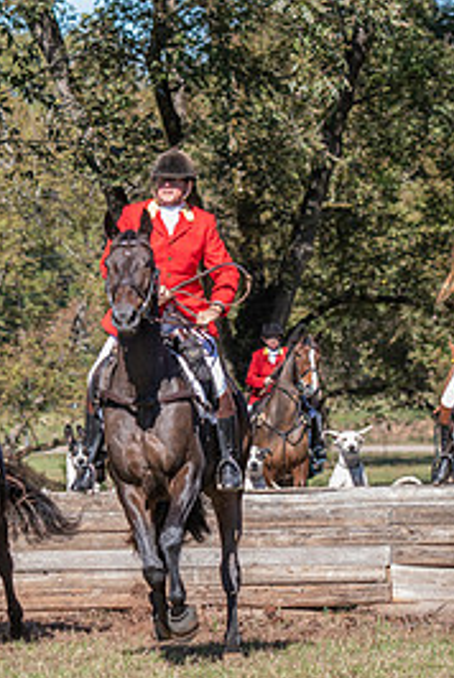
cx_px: 153
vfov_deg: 7.7
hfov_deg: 5.2
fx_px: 5037
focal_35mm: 267
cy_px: 311
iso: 280
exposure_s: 1/400
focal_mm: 98
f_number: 4
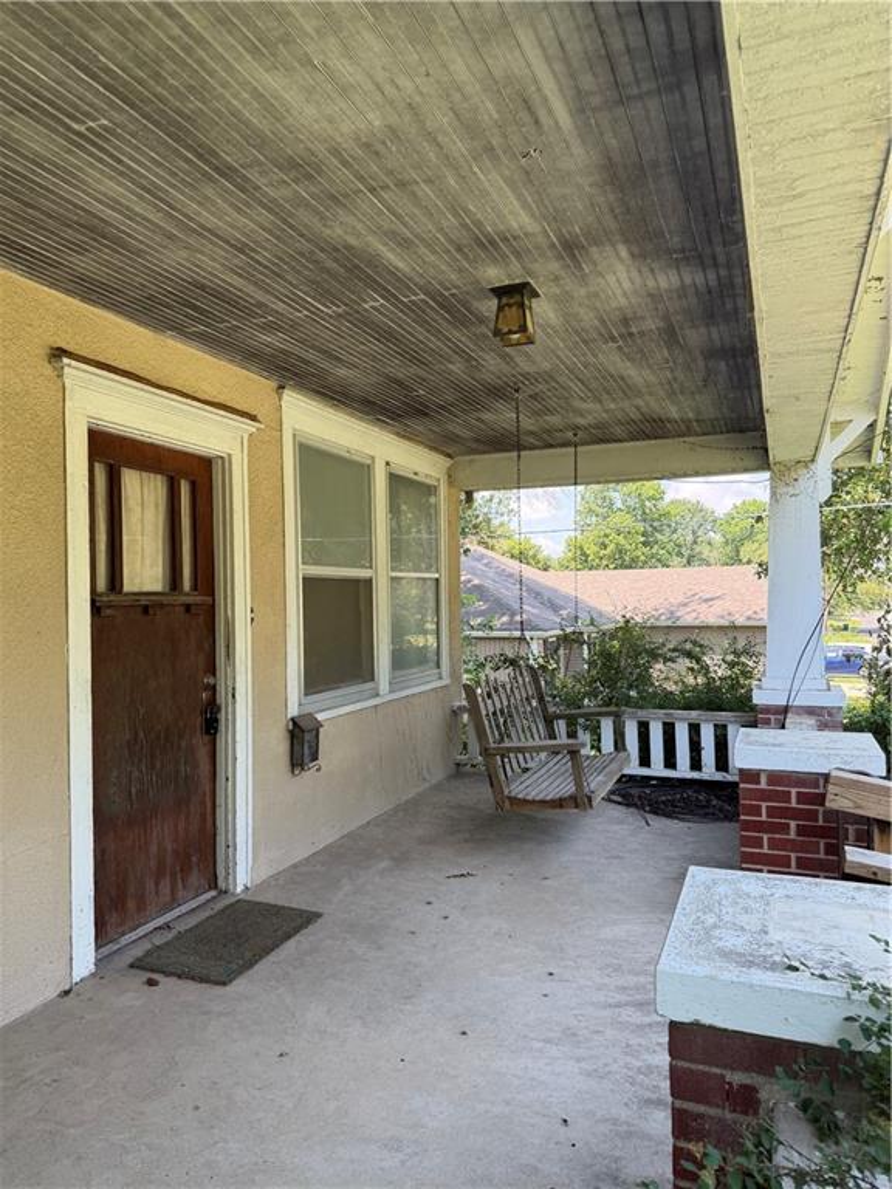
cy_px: 594
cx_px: 446
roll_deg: +1.3
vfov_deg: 71.6
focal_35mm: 24
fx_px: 825
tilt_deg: +0.7
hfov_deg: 56.8
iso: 100
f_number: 1.78
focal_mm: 6.76
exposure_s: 1/567
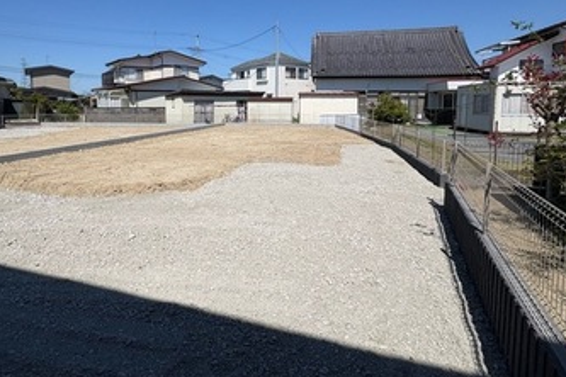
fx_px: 330
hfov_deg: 80.6
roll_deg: +0.0
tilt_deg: -3.1
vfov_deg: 58.2
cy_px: 126
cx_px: 238
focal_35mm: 21
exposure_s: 1/4132
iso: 50
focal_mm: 2.22
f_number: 2.2
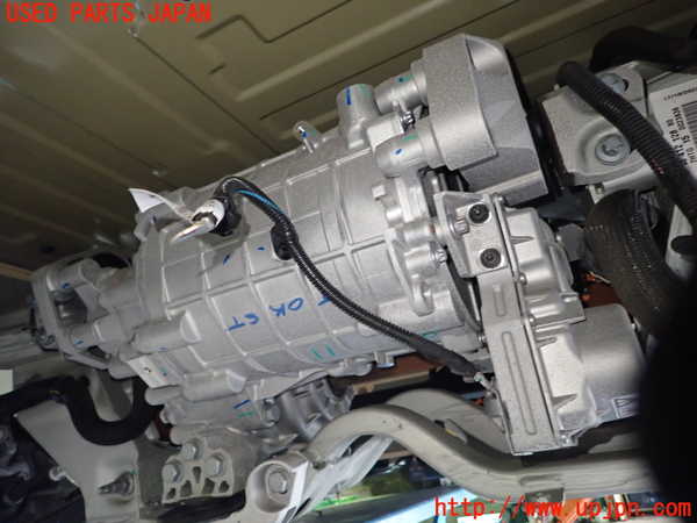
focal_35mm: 25
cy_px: 262
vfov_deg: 54.9
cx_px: 348
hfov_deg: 69.4
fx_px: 503
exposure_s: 1/30
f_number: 2
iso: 500
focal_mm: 4.5
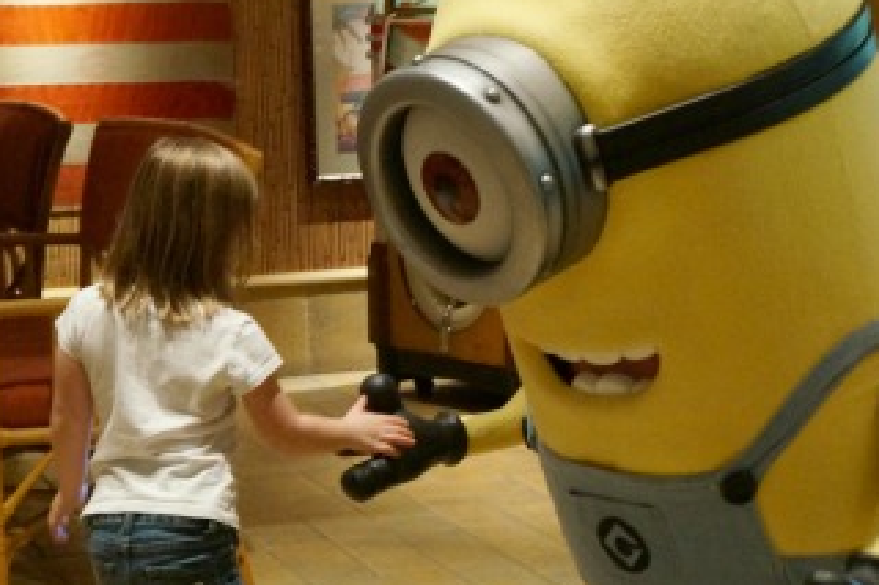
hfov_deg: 26.6
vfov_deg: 17.9
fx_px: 1853
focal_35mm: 76
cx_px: 533
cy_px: 382
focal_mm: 27
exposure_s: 1/60
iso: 3200
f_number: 4
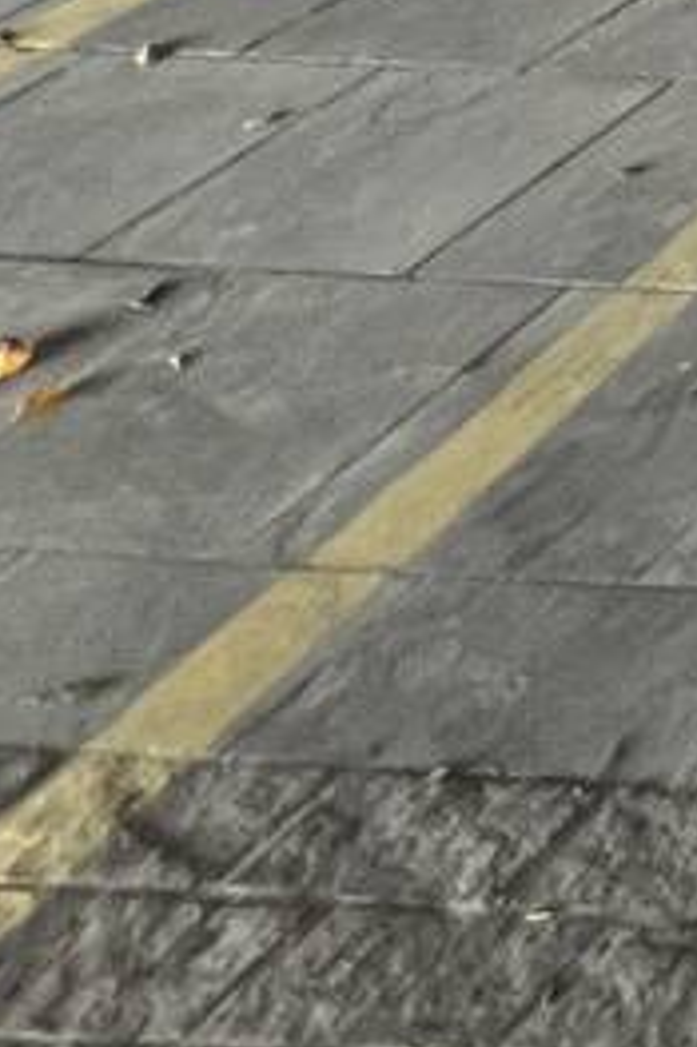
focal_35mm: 74
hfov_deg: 10.5
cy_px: -772
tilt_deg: -10.4
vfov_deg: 20.5
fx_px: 2152
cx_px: 2246
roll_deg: +0.8
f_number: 1.8
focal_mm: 1.57
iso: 250
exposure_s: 1/60
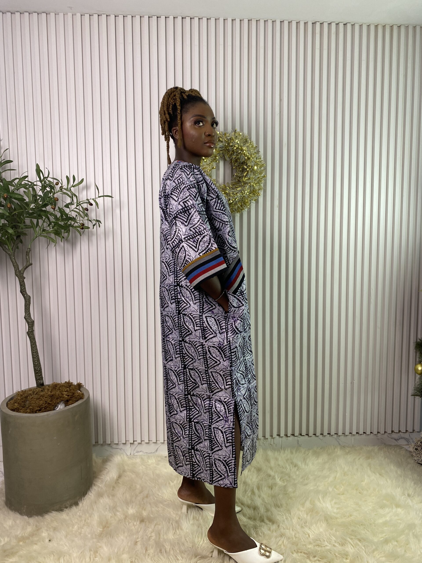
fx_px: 423
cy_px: 282
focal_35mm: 26
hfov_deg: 53.1
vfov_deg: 67.3
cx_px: 211
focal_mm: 4.25
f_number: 1.8
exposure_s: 1/79
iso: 80
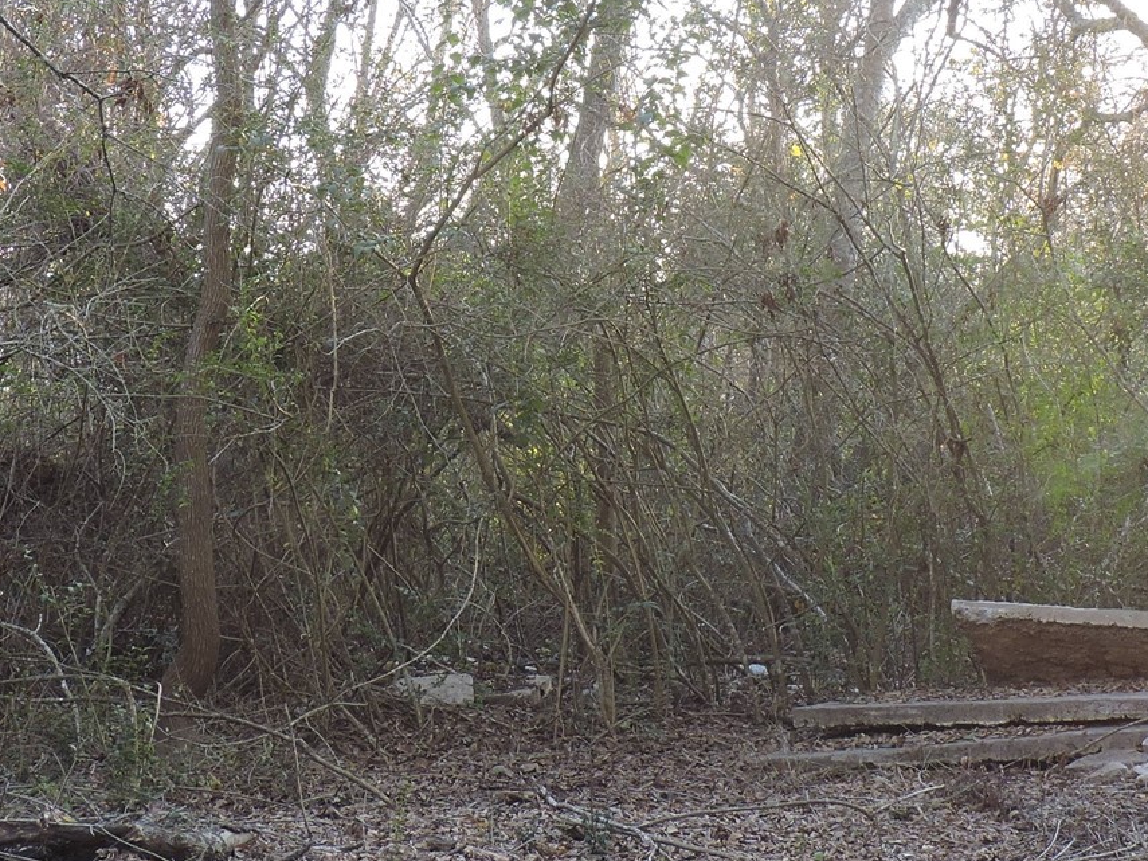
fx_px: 3415
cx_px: 602
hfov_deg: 19.1
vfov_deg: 14.3
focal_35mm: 103
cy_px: 199
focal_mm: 7.7
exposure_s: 1/50
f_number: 3.4
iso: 100
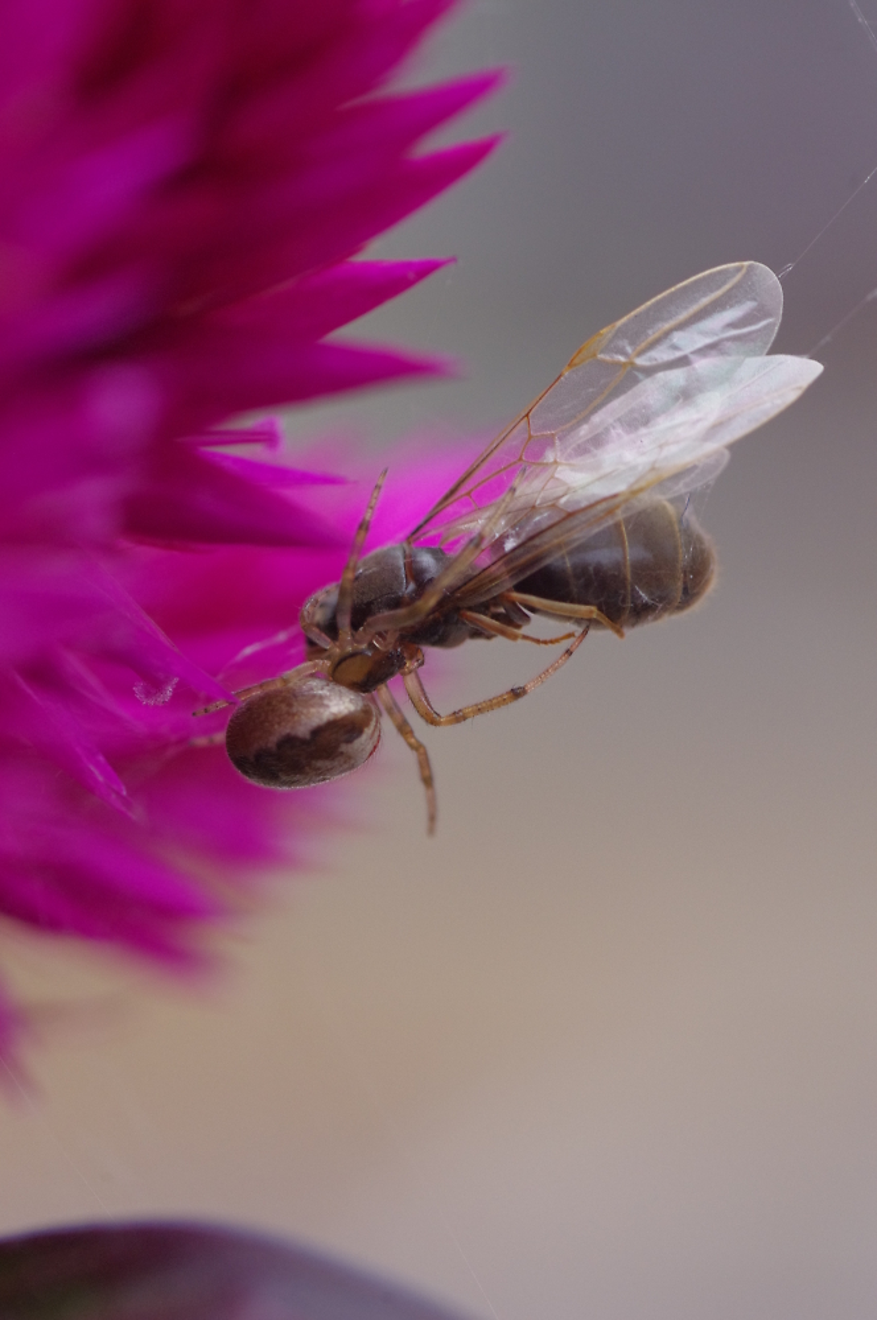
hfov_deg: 10.1
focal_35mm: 135
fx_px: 4946
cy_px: 660
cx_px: 438
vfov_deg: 15.2
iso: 800
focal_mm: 90
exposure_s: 1/160
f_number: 5.6
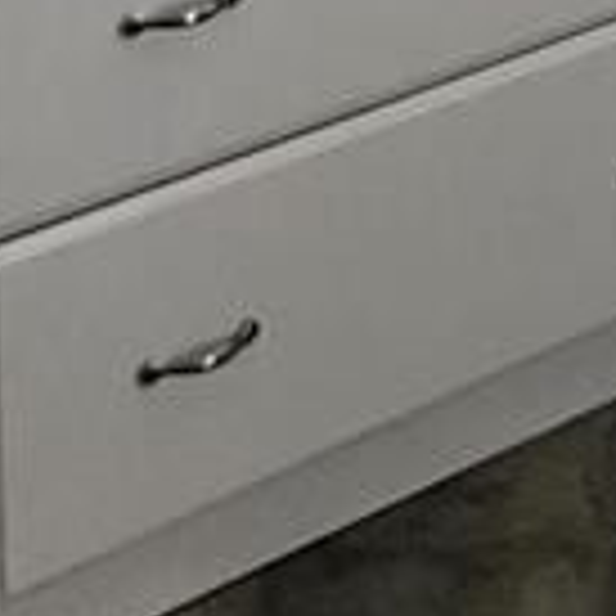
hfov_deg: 12.3
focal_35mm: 139
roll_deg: +0.8
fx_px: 2798
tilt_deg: -4.4
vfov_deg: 10.8
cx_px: 755
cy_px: -850
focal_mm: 3.99
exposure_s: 1/120
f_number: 1.8
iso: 40
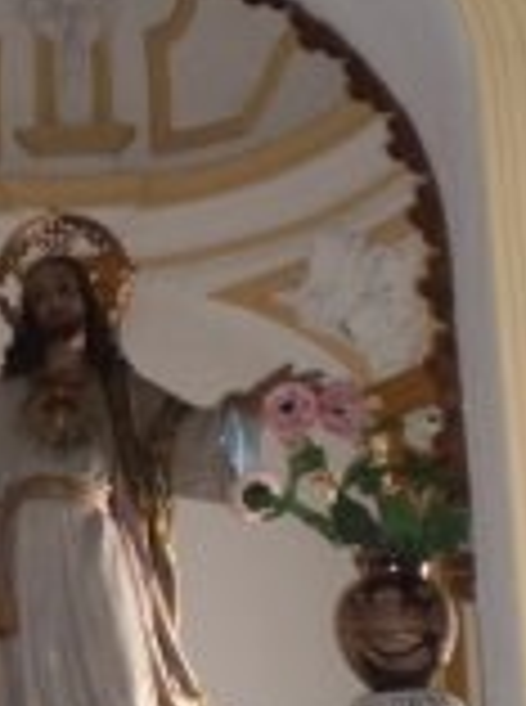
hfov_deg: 15.9
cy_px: 580
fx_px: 1872
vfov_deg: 21.1
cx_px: 90
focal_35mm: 92
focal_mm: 6.3
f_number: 3.1
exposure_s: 1/30
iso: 125
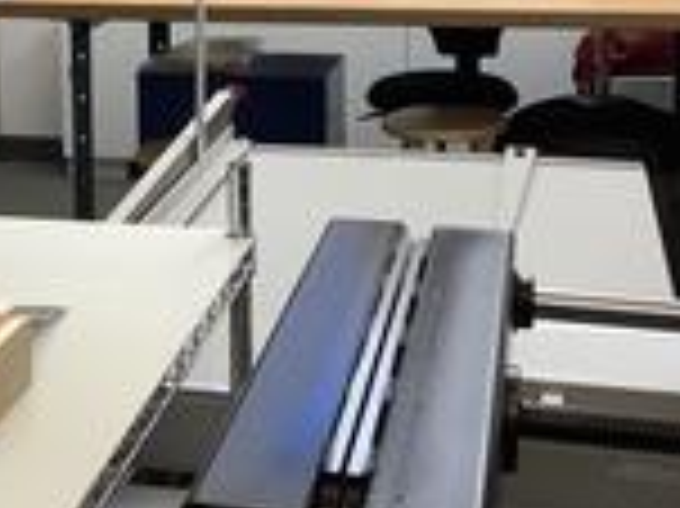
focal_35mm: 74
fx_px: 1453
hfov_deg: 26.0
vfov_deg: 19.2
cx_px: 176
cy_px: -18
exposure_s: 1/60
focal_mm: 3.3
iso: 50
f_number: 2.4
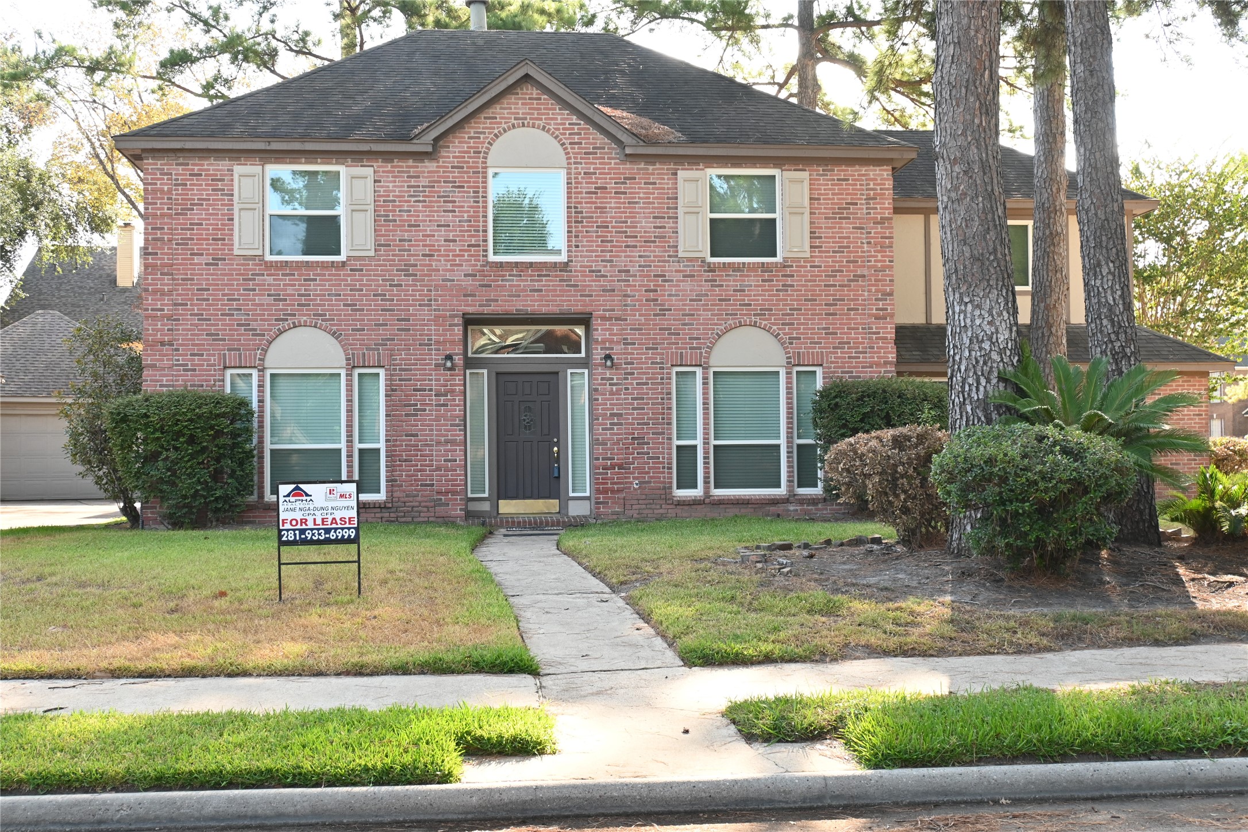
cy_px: 416
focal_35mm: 40
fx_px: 1378
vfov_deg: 33.6
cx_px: 624
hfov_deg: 48.7
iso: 400
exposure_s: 1/125
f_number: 7.1
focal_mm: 26.5
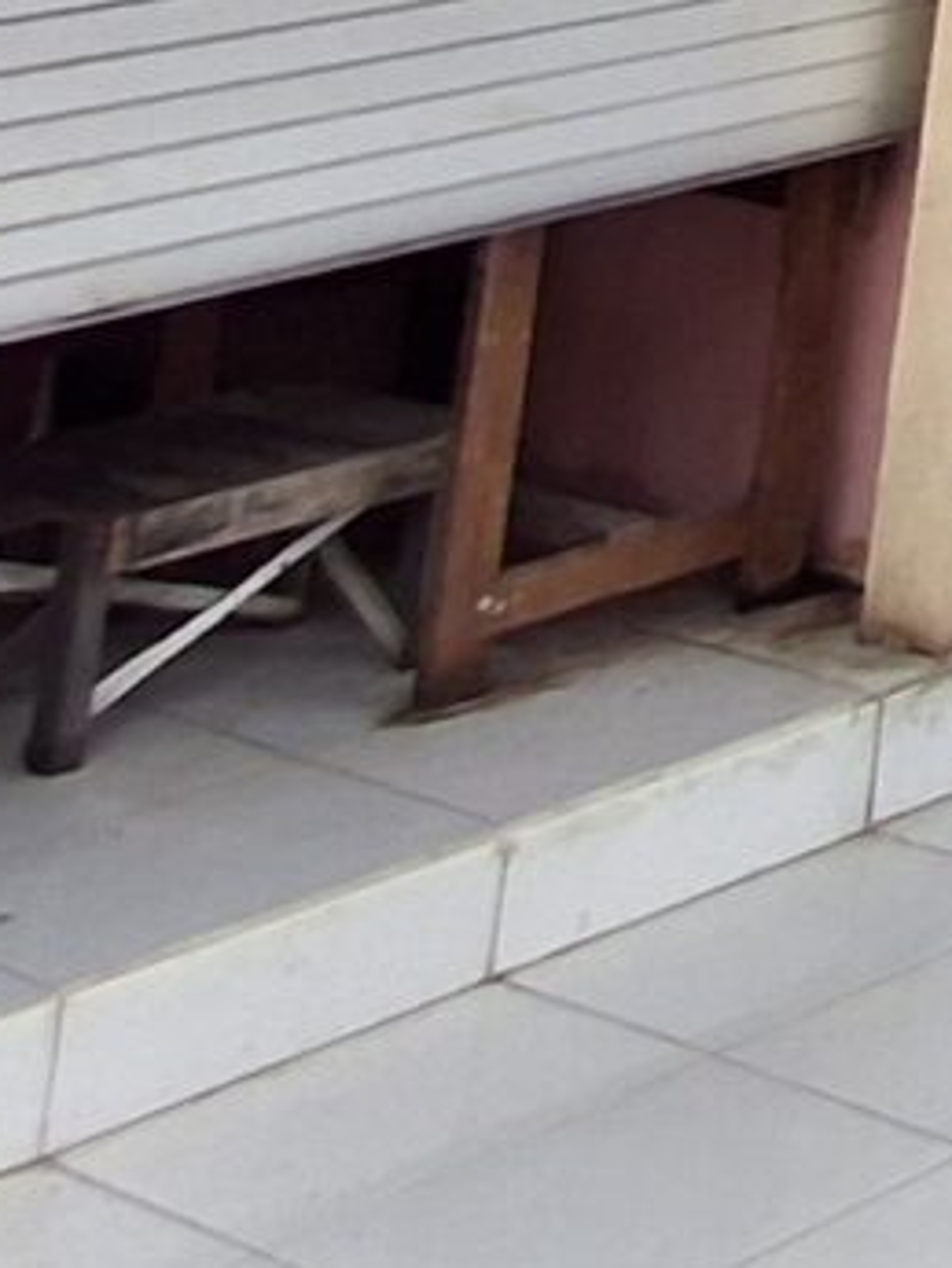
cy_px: -1536
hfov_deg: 10.1
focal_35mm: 95
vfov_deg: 15.0
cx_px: 3066
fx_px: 3481
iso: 40
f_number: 2.2
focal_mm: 1.64
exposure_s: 1/100
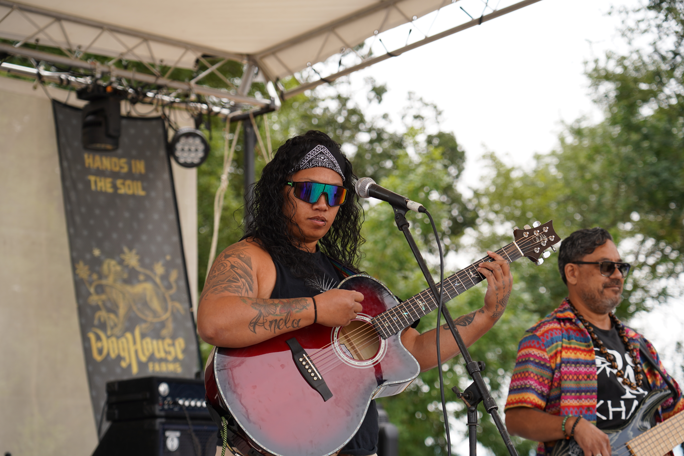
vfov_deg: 15.9
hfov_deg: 23.6
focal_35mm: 86
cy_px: 228
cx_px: 342
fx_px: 1634
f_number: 4.5
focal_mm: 86
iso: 100
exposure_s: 1/200
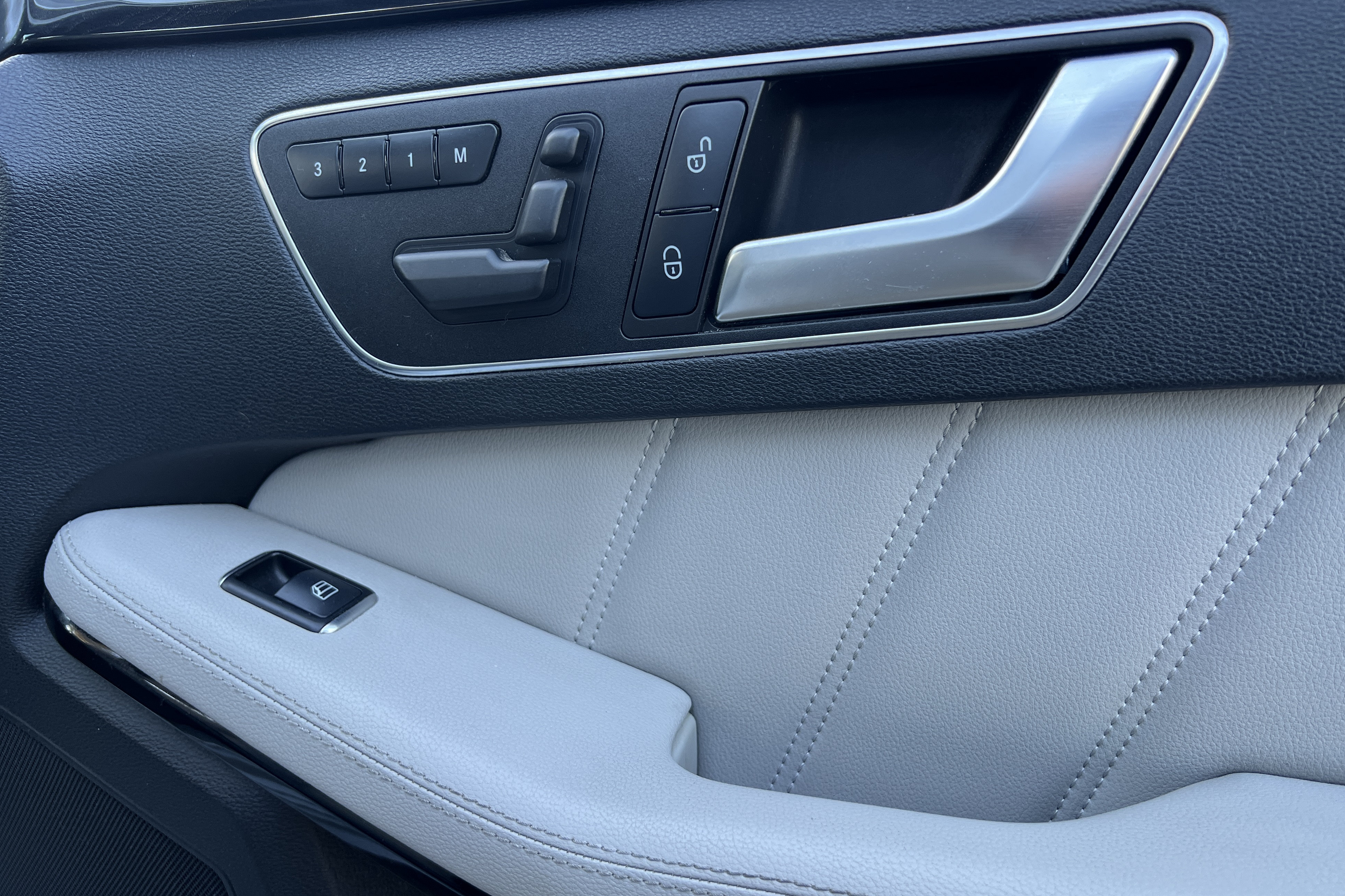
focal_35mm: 28
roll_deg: -4.9
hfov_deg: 65.5
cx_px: 678
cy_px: 439
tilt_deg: -10.2
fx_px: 1046
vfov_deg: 46.4
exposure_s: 1/121
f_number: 1.5
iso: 80
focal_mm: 5.7
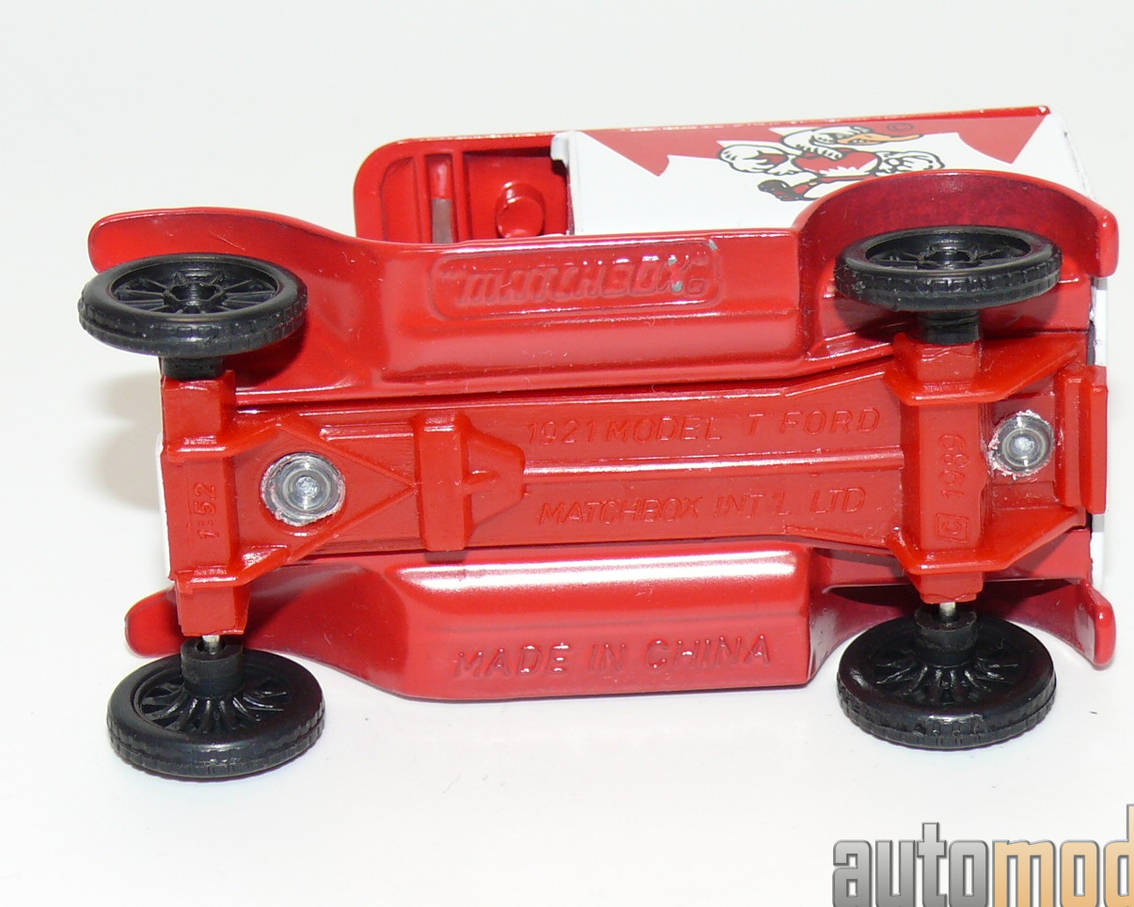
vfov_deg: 12.5
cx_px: 616
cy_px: 383
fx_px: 4128
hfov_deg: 15.6
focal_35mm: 123
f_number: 4
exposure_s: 1/30
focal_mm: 12.9
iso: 100
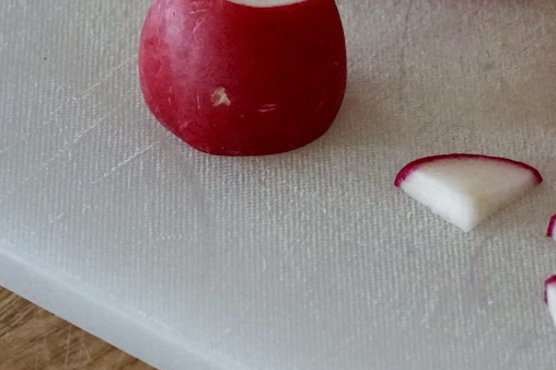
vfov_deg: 7.2
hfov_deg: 10.7
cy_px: -29
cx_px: 617
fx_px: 2917
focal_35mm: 189
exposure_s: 1/80
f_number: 5
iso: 6400
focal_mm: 50
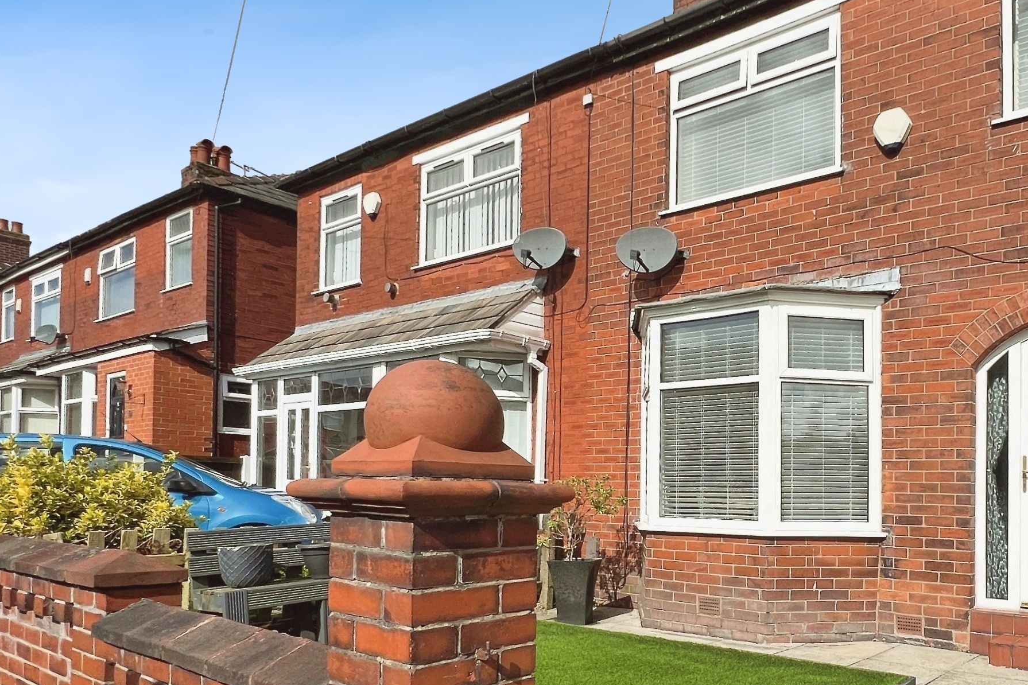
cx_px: 788
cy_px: 293
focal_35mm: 23
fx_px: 657
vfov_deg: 54.9
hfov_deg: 70.3
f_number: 1.8
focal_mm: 1.57
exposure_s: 1/2874
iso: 32
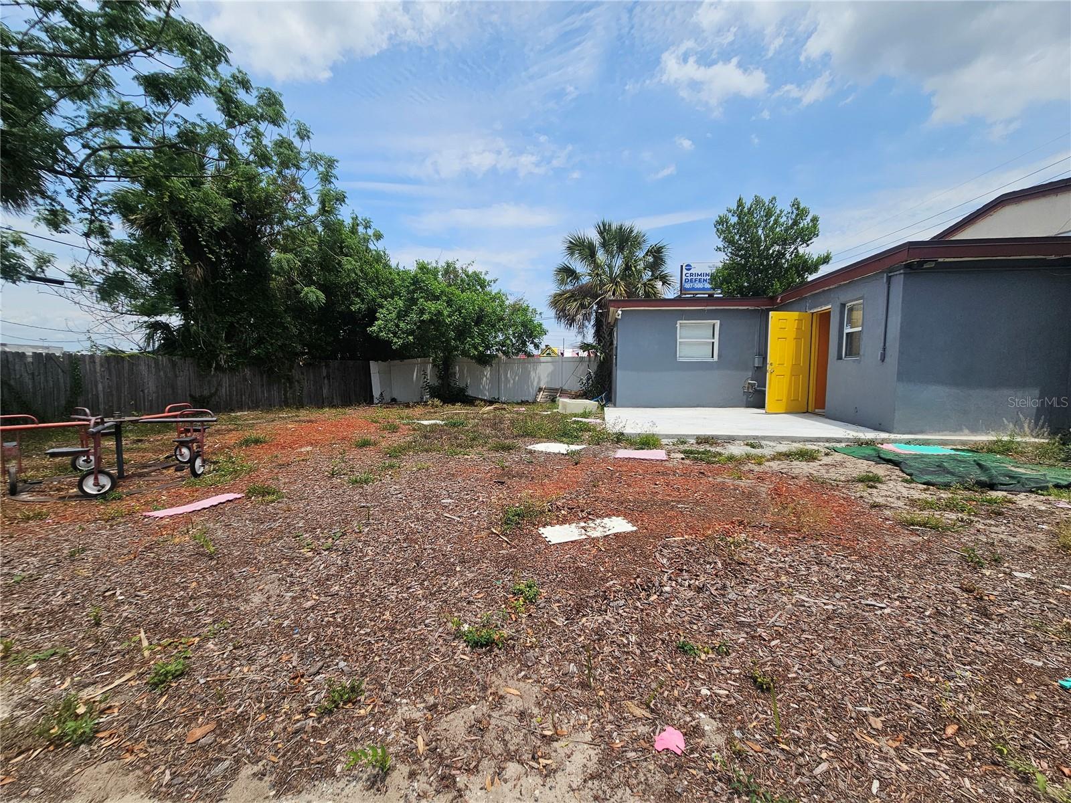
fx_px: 402
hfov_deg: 106.2
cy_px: 402
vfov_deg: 89.9
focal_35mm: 13
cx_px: 536
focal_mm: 2.2
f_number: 2.2
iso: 50
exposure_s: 1/2745
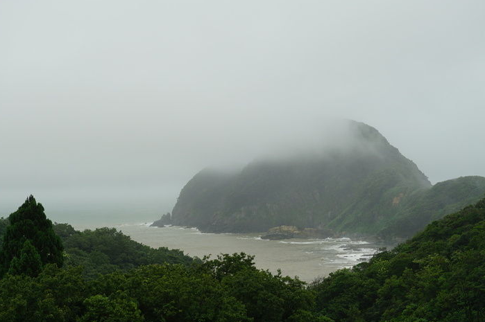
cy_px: 163
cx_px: 240
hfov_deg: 24.2
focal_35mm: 84
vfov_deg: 16.2
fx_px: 1131
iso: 100
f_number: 7.1
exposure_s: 1/100
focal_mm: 48
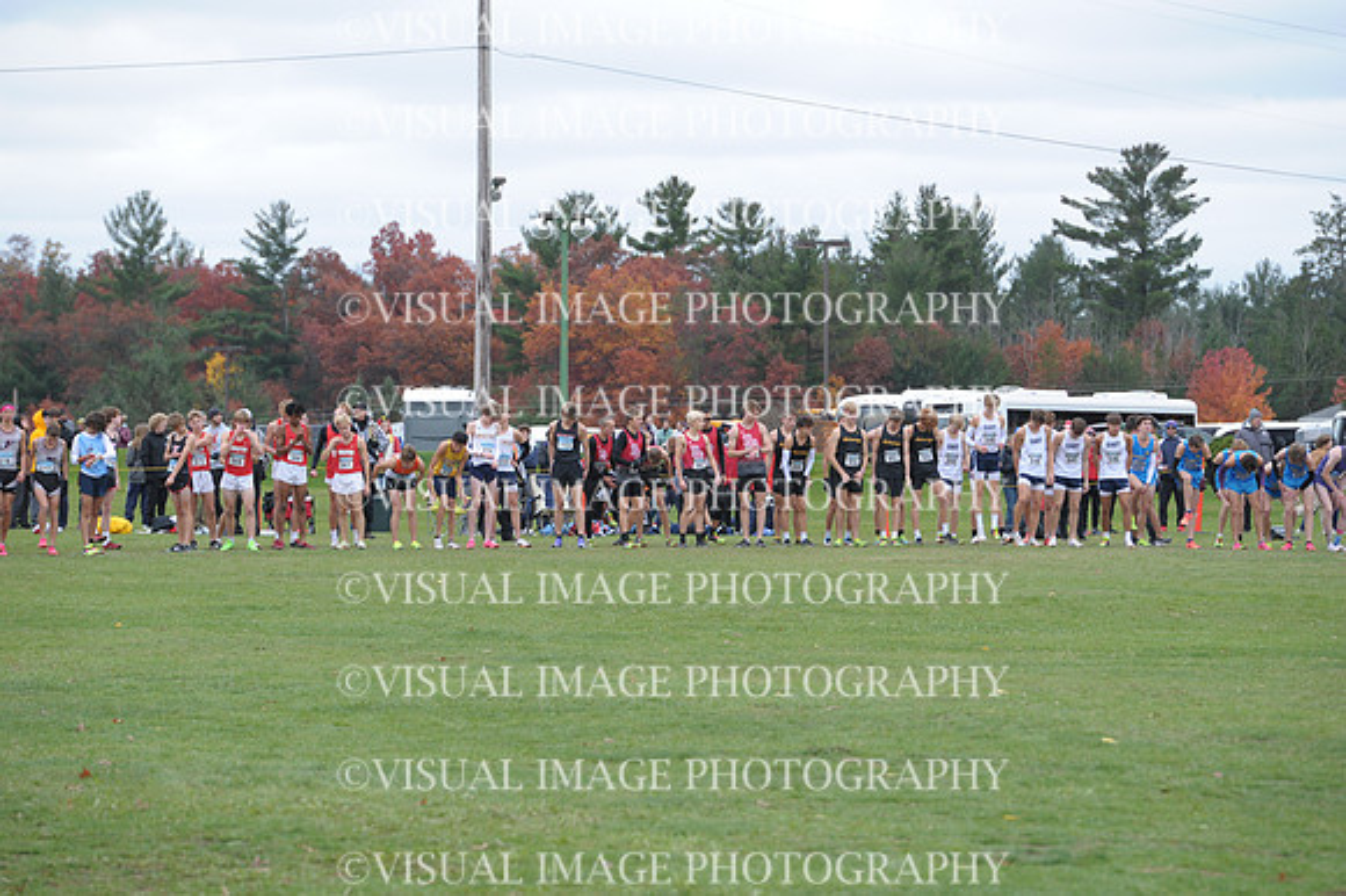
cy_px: 448
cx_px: 673
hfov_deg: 10.3
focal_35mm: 200
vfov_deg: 6.9
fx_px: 7473
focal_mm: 200
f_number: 5.6
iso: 1250
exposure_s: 1/800
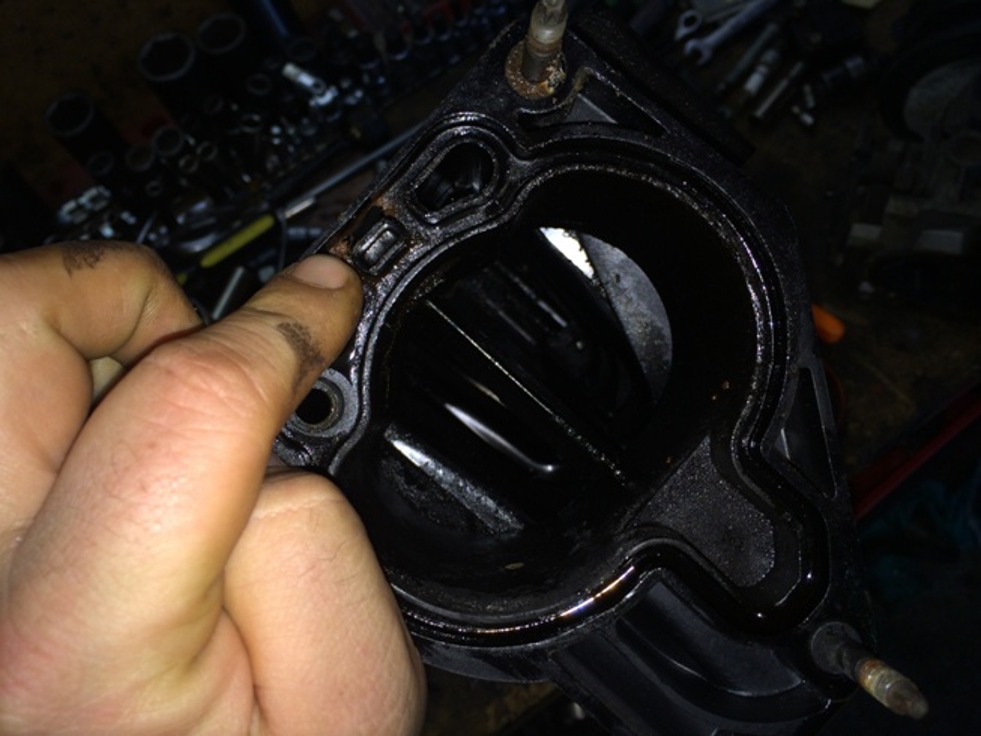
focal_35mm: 30
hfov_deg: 60.0
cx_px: 490
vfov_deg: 46.8
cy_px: 368
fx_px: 850
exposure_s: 1/118
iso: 32
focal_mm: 4.12
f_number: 2.2
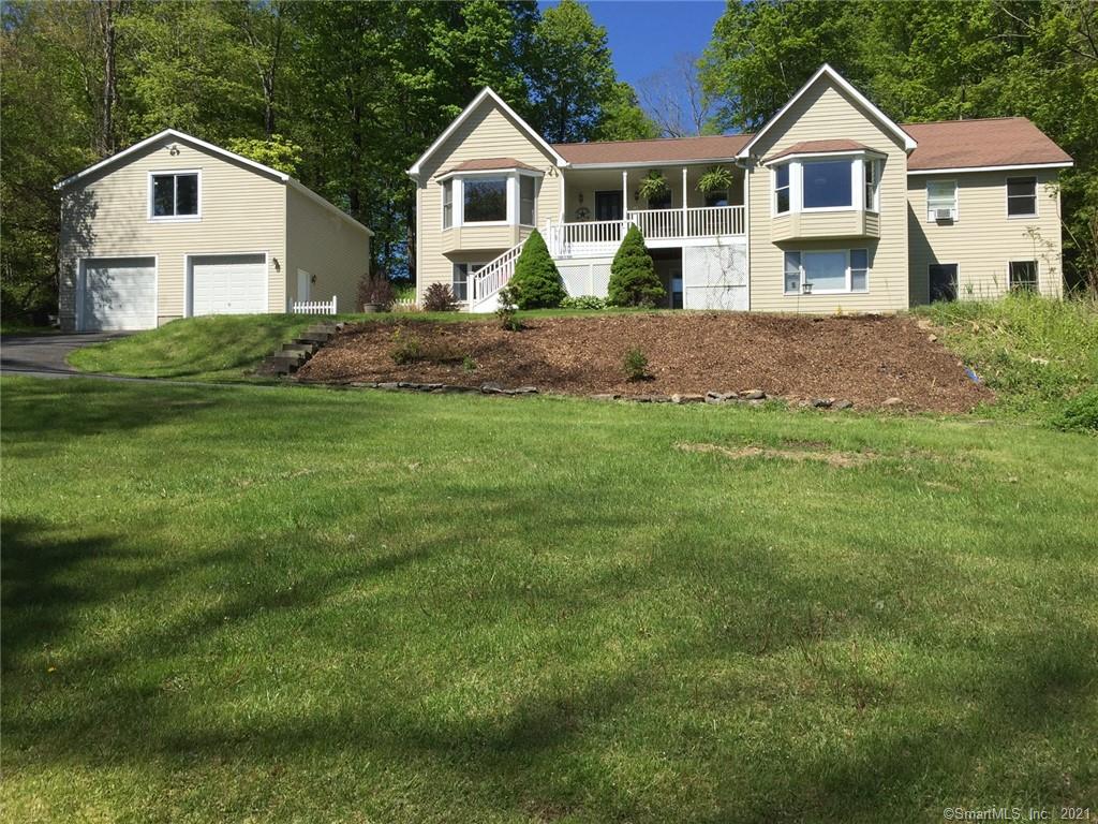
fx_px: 920
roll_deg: +0.0
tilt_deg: +1.9
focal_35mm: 29
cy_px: 412
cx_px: 549
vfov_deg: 48.2
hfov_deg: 61.7
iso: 32
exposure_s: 1/2326
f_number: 2.2
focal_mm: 4.15
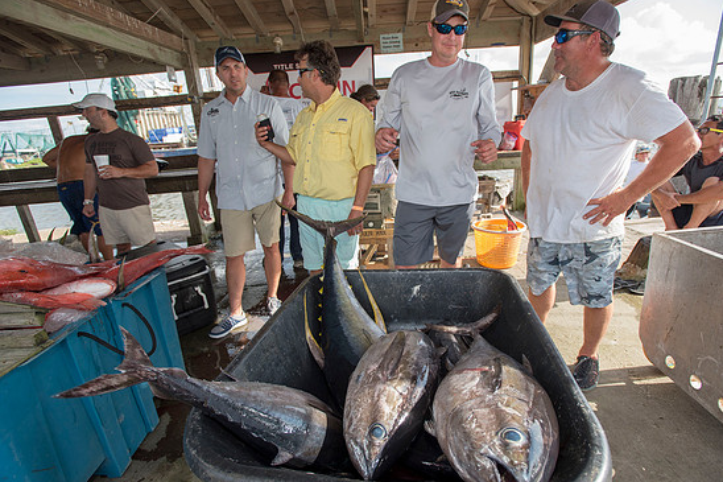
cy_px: 252
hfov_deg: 90.0
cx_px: 372
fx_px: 361
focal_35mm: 18
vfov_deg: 67.3
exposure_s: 1/400
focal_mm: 17
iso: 250
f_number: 4.5
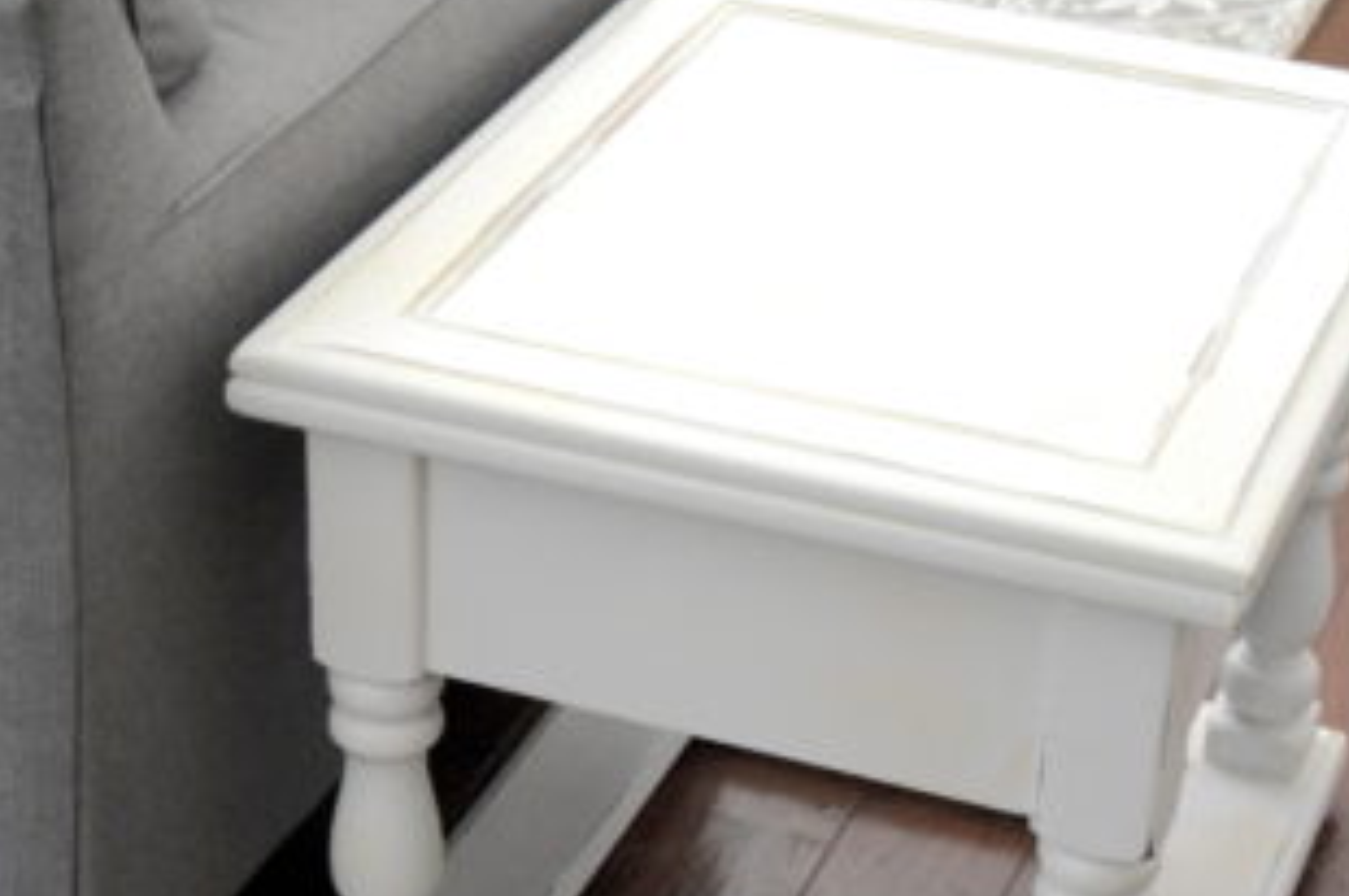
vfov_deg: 14.8
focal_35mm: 92
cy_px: 589
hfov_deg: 22.2
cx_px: 587
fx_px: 3444
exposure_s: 1/40
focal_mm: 38
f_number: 4.8
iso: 3200
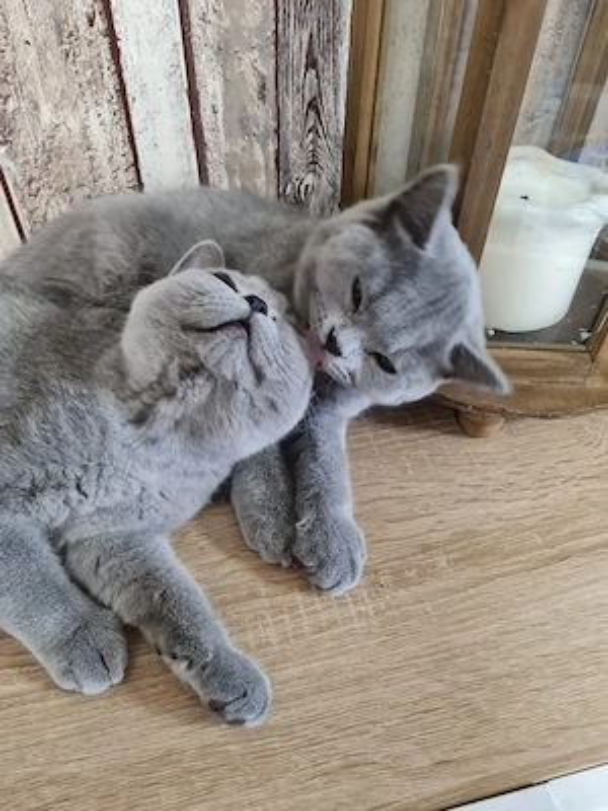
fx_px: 609
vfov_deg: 67.3
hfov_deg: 53.1
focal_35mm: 26
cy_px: 406
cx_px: 304
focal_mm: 5.4
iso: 500
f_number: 1.8
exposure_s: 1/50
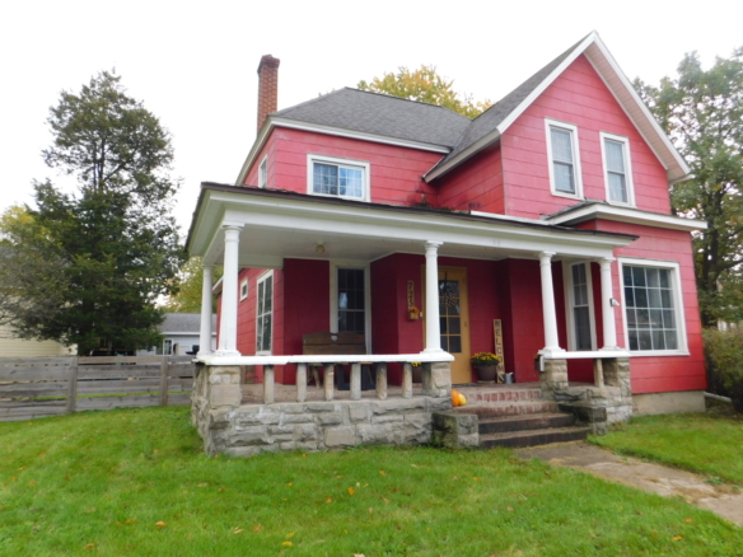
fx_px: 494
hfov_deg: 73.9
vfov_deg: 58.9
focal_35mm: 23
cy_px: 278
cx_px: 372
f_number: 3
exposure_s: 1/200
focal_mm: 4
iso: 125
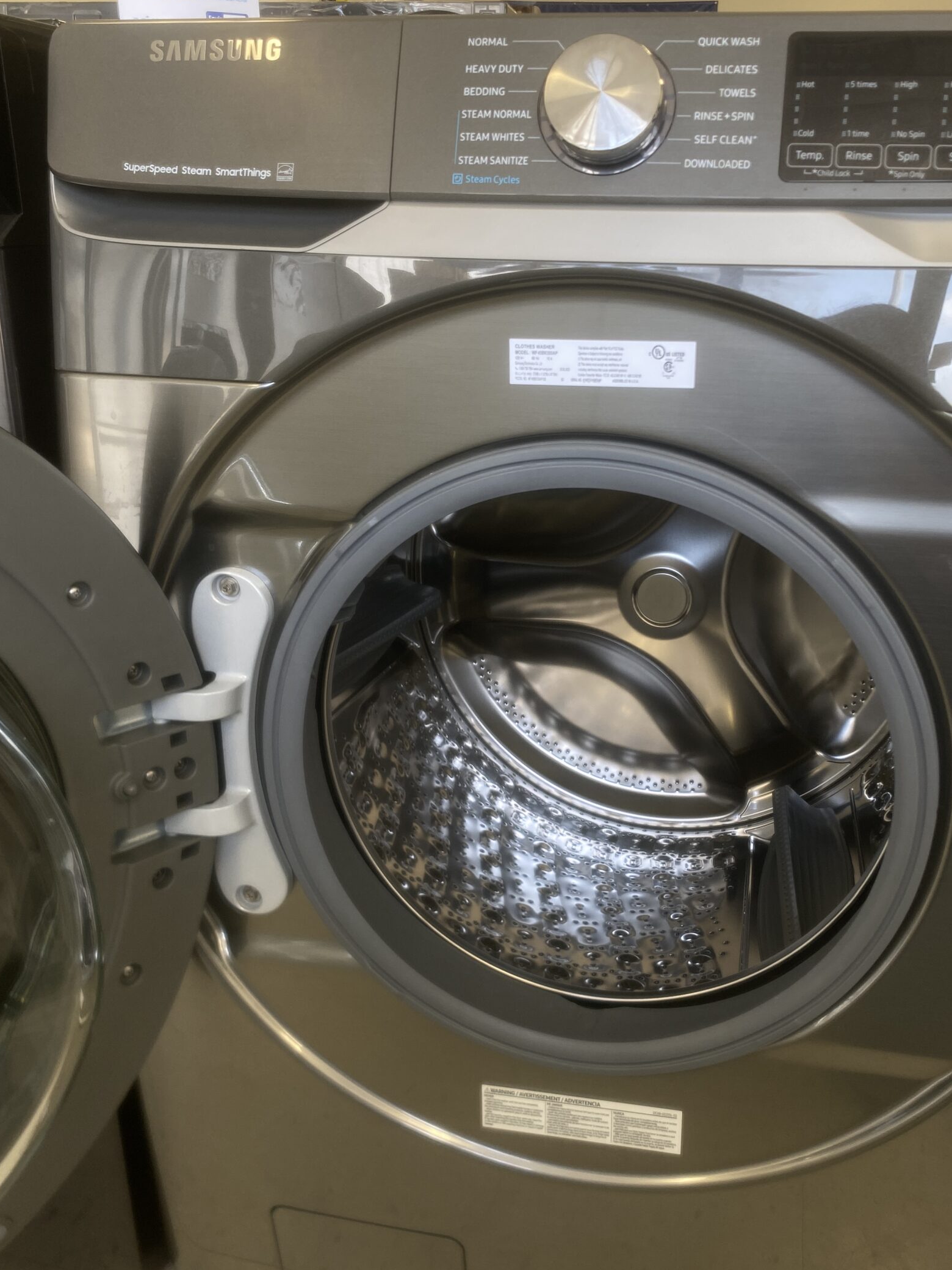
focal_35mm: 32
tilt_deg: -18.1
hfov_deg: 44.0
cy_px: 631
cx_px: 552
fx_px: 1173
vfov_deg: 56.8
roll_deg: -1.5
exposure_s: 1/65
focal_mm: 4.25
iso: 40
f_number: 1.8
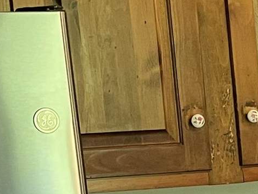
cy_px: 320
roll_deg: +4.5
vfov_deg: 8.6
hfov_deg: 10.8
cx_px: 515
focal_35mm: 168
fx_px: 1253
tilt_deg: -9.6
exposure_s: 1/60
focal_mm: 4.2
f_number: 1.6
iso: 125
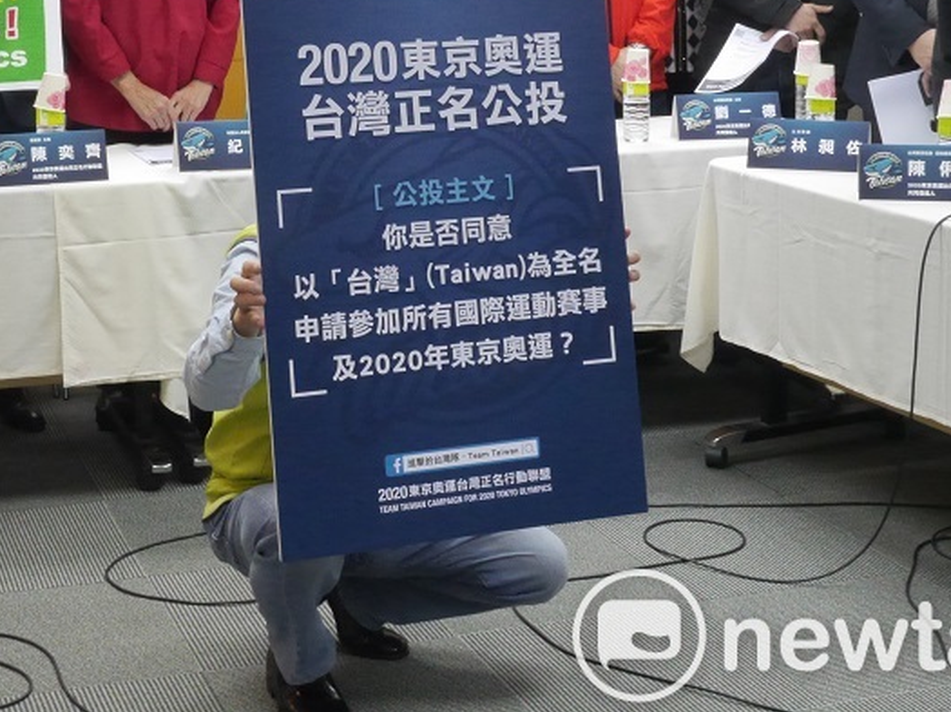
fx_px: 1867
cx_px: 331
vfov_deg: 21.3
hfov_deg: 28.4
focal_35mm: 68
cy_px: 144
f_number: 16
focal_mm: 21
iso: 3200
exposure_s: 1/13
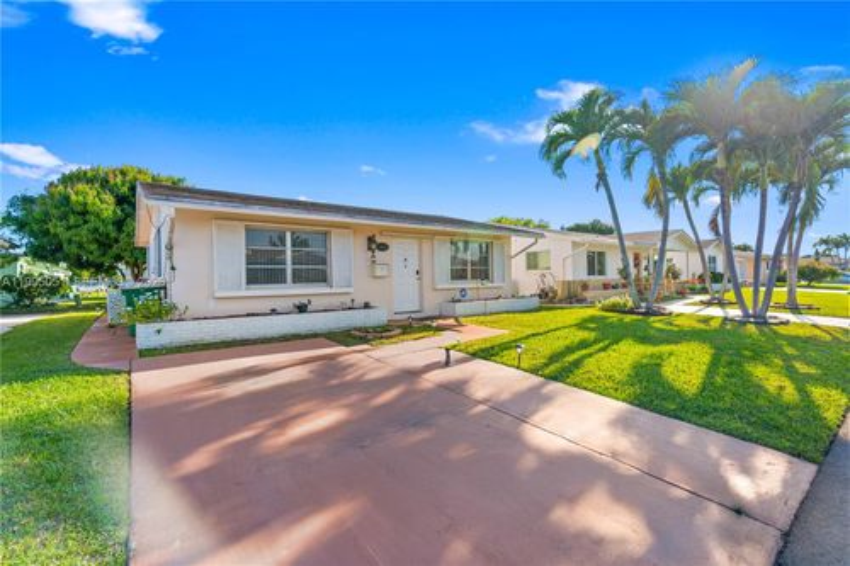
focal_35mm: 16
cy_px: 283
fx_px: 378
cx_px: 425
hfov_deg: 96.8
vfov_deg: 73.7
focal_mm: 16
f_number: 5
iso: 100
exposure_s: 1/60
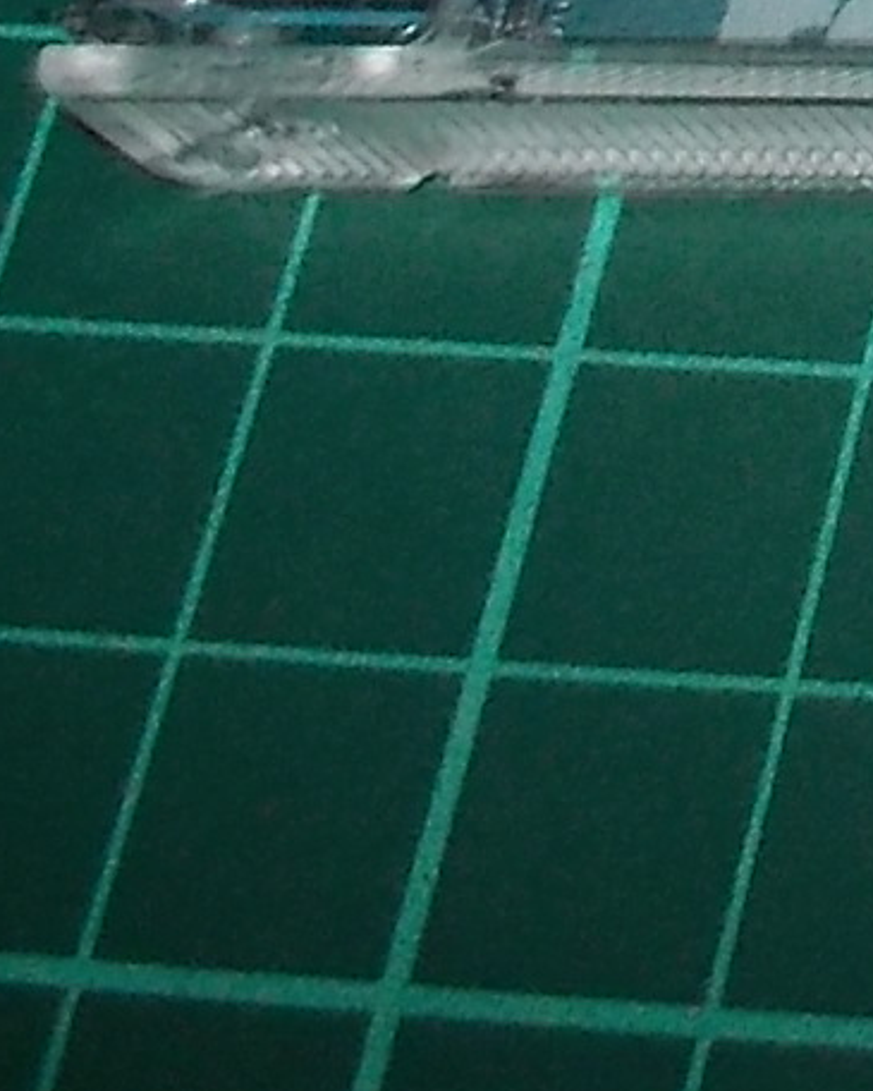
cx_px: 2322
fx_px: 4552
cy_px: -873
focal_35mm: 141
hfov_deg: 9.4
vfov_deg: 12.5
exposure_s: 1/30
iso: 200
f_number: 3.3
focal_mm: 4.1
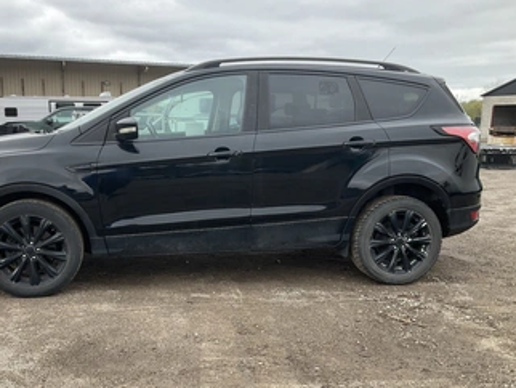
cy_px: 224
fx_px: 537
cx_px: 207
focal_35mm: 36
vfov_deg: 39.6
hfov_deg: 51.0
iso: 25
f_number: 1.8
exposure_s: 1/329
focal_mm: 3
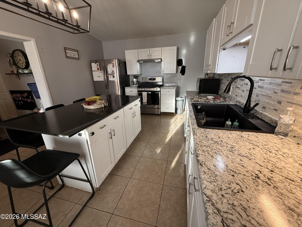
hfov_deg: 102.1
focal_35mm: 14
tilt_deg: -18.4
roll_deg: +1.4
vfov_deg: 85.7
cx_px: 151
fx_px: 122
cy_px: 114
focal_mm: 2.2
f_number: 2.2
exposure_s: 1/120
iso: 200
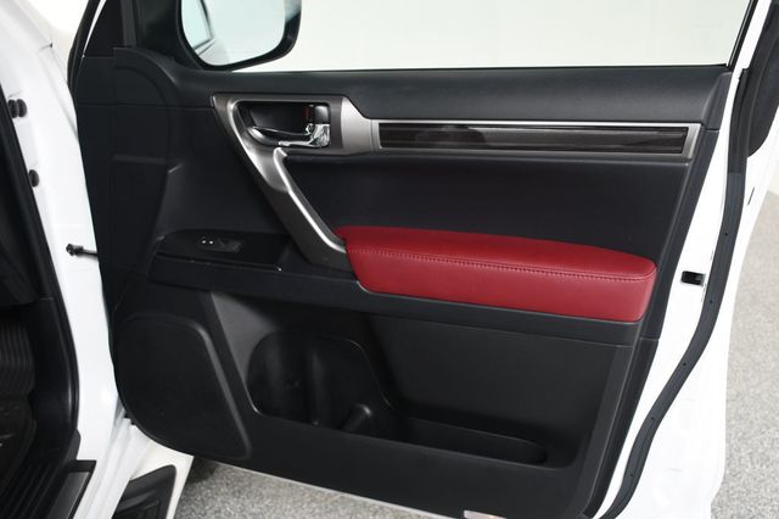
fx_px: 735
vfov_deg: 38.8
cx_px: 390
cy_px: 260
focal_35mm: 34
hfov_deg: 55.8
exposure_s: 1/160
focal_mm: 23
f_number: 5
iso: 100
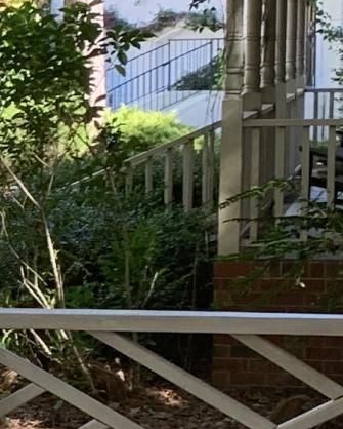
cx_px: -709
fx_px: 2307
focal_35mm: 182
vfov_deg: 10.6
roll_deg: +0.4
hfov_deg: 7.4
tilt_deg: -7.2
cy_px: 369
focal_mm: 4.25
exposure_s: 1/121
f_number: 1.8
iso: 32
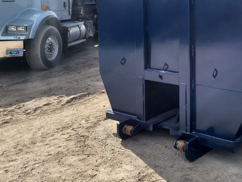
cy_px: 31
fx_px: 329
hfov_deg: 38.6
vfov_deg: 30.0
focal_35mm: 47
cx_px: 201
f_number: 1.8
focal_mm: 6.4
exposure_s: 1/922
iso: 12
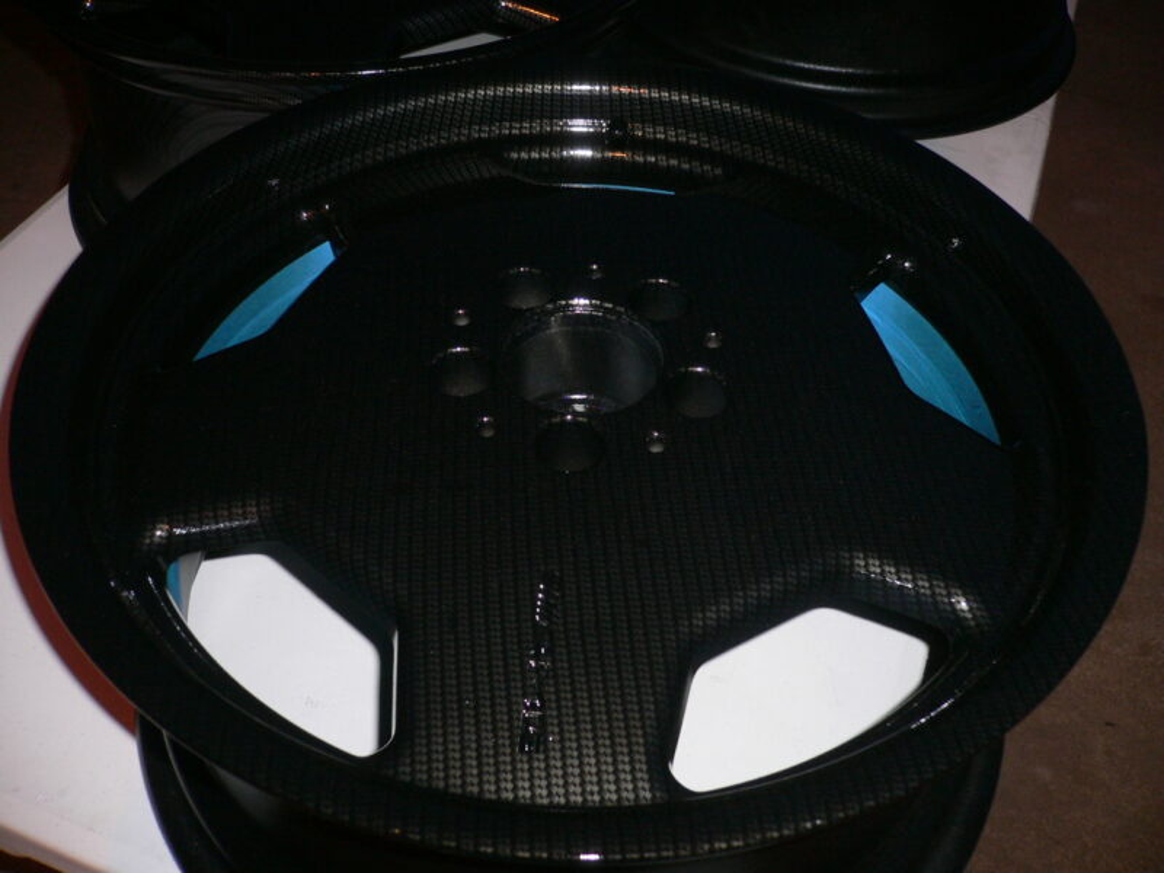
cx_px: 582
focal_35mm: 35
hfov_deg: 52.6
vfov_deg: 40.7
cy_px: 436
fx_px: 1177
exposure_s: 1/60
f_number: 2.8
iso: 100
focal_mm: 5.8
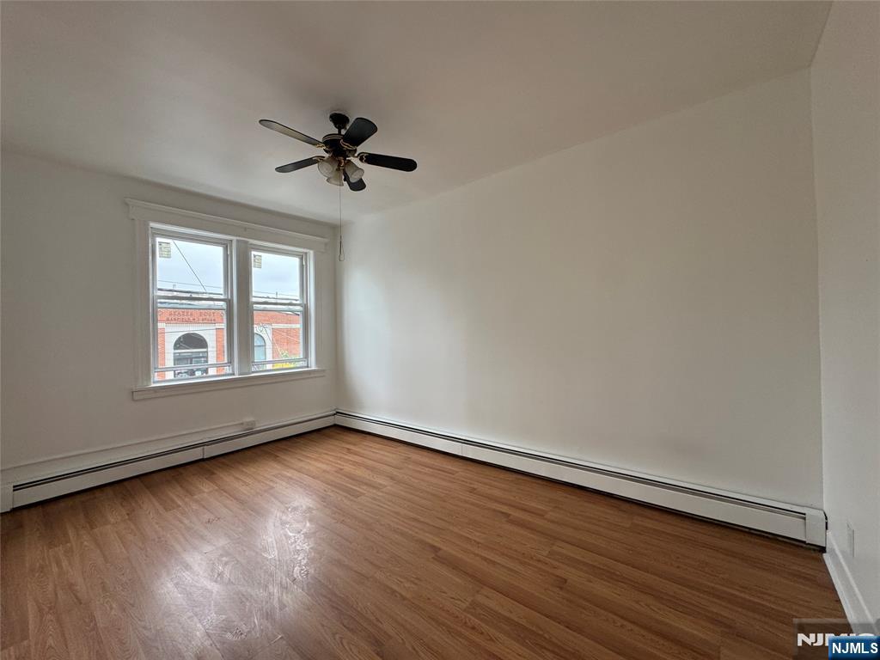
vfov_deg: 85.7
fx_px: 356
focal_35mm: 14
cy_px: 330
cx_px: 440
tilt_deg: -0.3
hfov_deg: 102.1
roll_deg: +1.0
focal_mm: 2.22
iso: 160
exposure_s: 1/120
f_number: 2.2
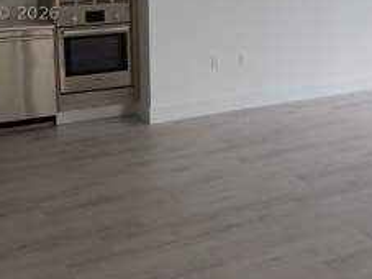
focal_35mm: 55
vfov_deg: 25.5
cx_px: 210
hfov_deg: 34.9
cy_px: 13
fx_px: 591
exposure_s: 1/174
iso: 40
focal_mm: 4.2
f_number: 1.7
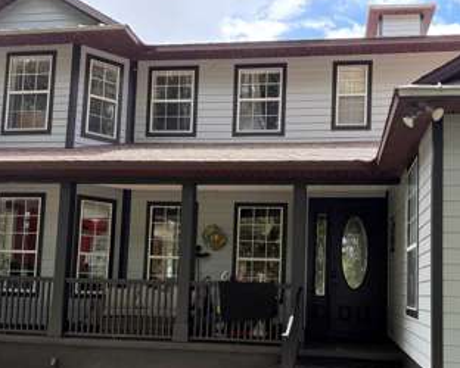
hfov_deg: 49.9
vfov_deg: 40.7
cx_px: 277
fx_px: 490
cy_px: 241
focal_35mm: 36
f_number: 1.78
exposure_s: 1/602
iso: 100
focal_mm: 6.76
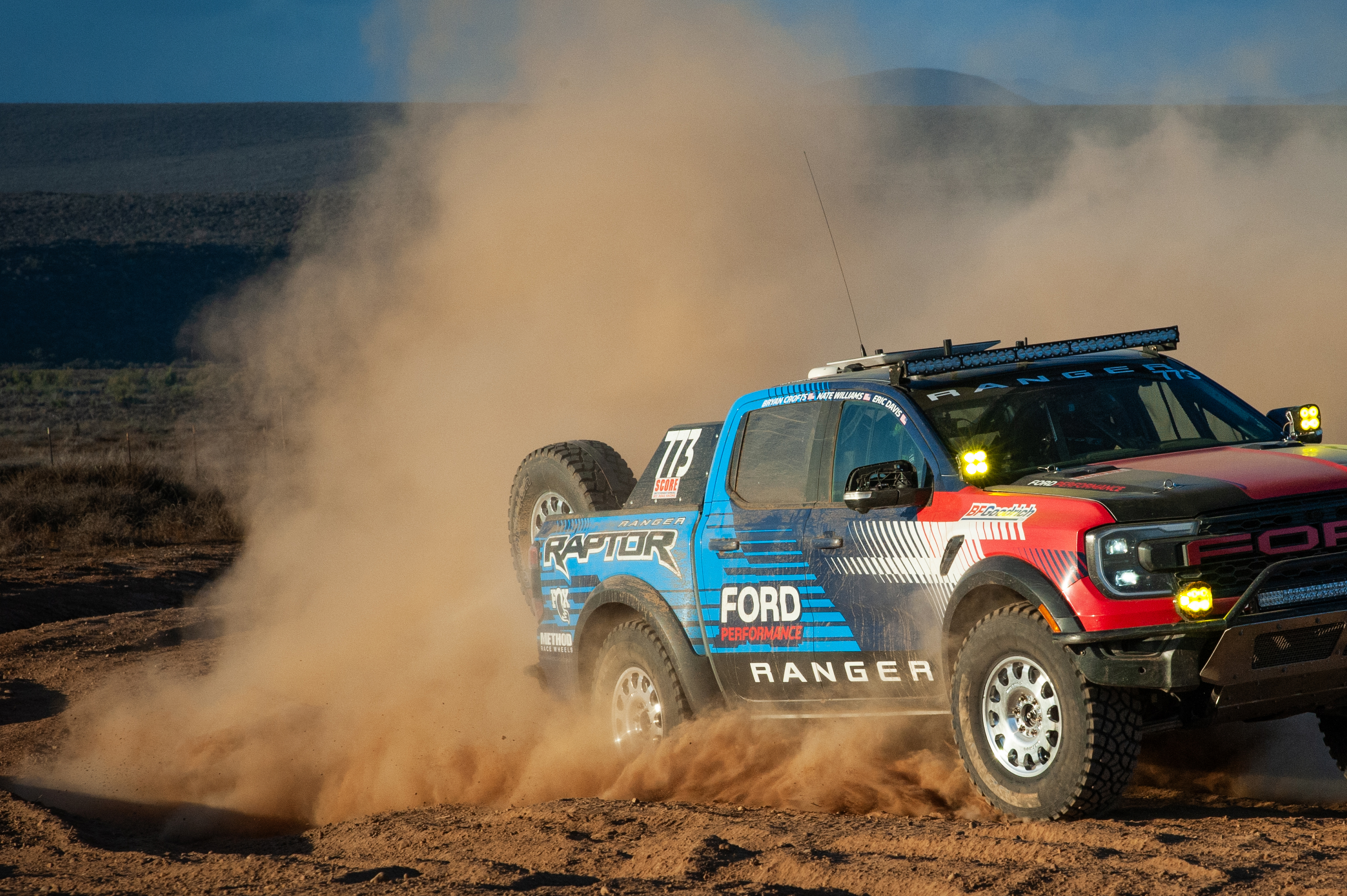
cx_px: 925
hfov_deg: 9.2
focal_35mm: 223
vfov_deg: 6.2
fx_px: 8338
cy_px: 524
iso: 1000
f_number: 13
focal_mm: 155
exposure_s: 1/1250
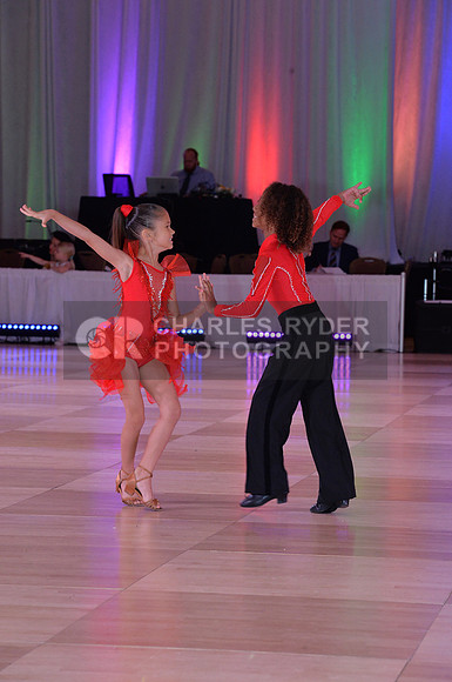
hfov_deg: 10.1
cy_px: 341
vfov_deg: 15.2
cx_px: 226
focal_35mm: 135
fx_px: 2550
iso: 2000
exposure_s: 1/250
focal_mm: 135
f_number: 8
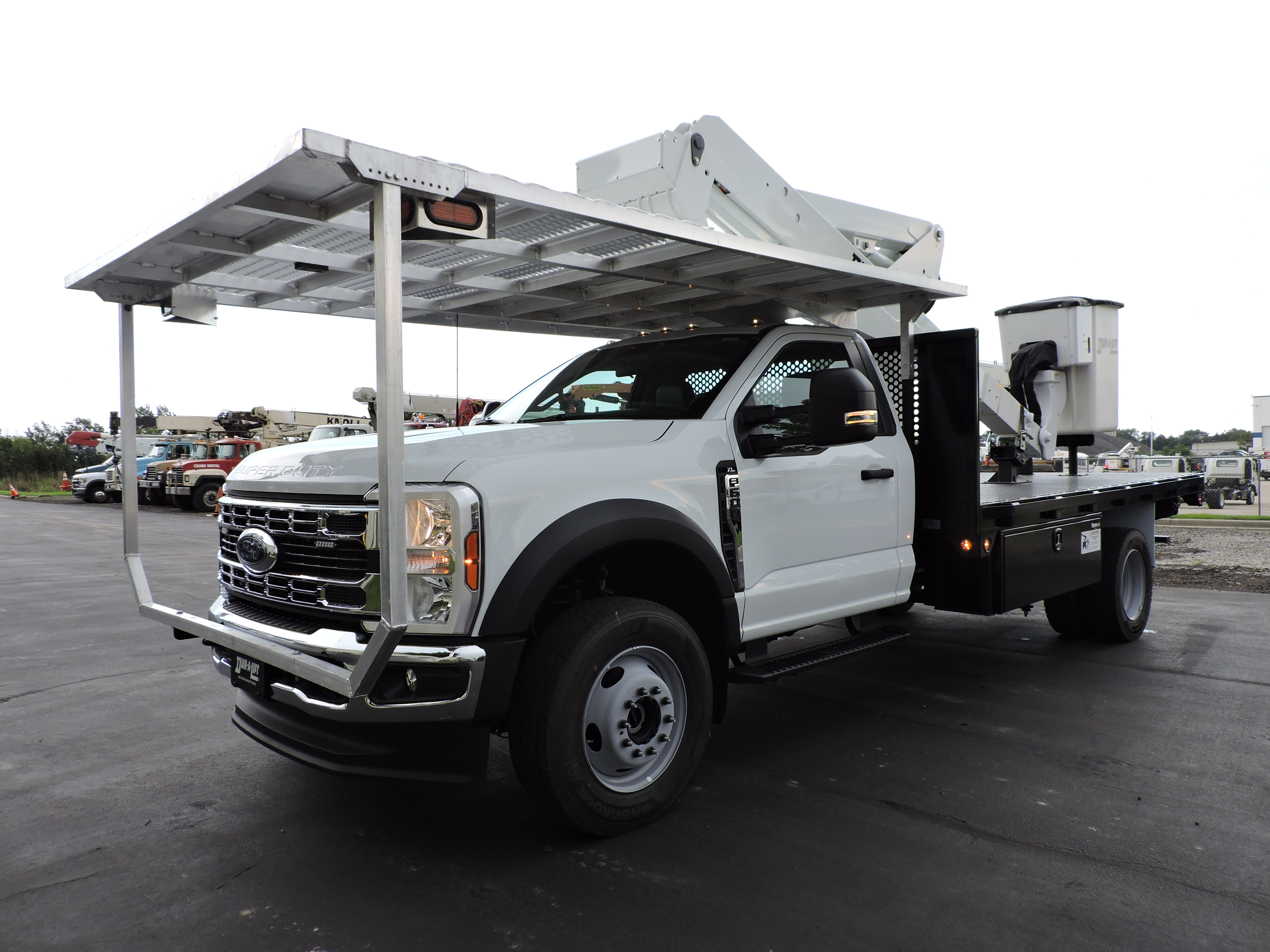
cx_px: 635
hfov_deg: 71.6
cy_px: 476
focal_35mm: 24
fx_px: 881
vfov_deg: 56.8
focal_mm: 4.3
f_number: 3
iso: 100
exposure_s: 1/250
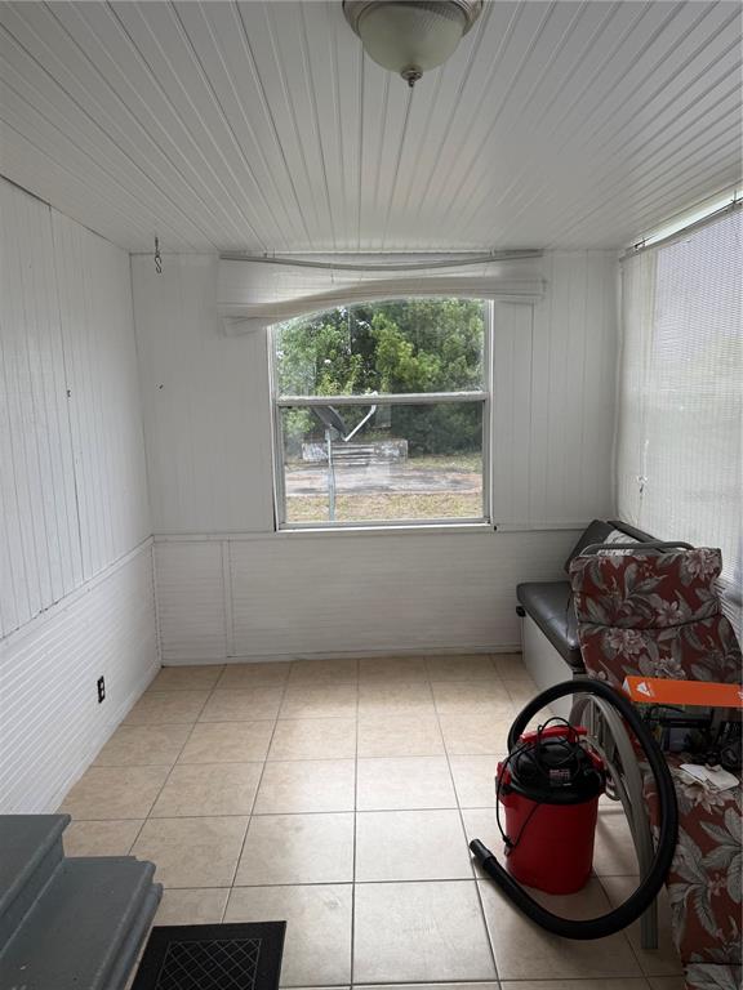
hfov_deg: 56.8
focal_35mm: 24
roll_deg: +2.1
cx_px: 372
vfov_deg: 71.6
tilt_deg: -8.5
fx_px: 687
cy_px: 495
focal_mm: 6.76
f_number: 1.78
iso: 80
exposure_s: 1/858
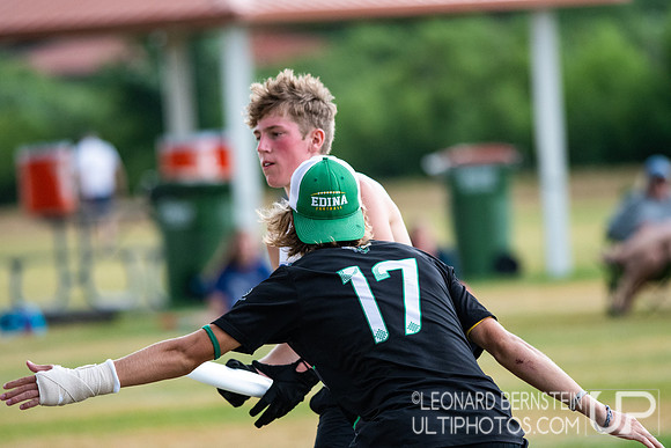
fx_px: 8562
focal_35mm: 459
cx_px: 342
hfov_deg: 4.5
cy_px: 219
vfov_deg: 3.0
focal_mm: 300
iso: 1600
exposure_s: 1/2000
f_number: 4
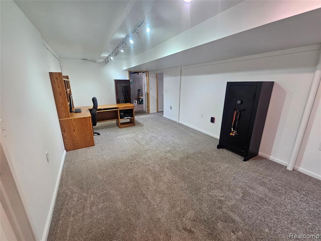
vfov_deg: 89.9
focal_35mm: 13
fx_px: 121
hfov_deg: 106.2
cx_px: 160
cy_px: 120
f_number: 2.2
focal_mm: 2.2
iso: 200
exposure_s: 1/60
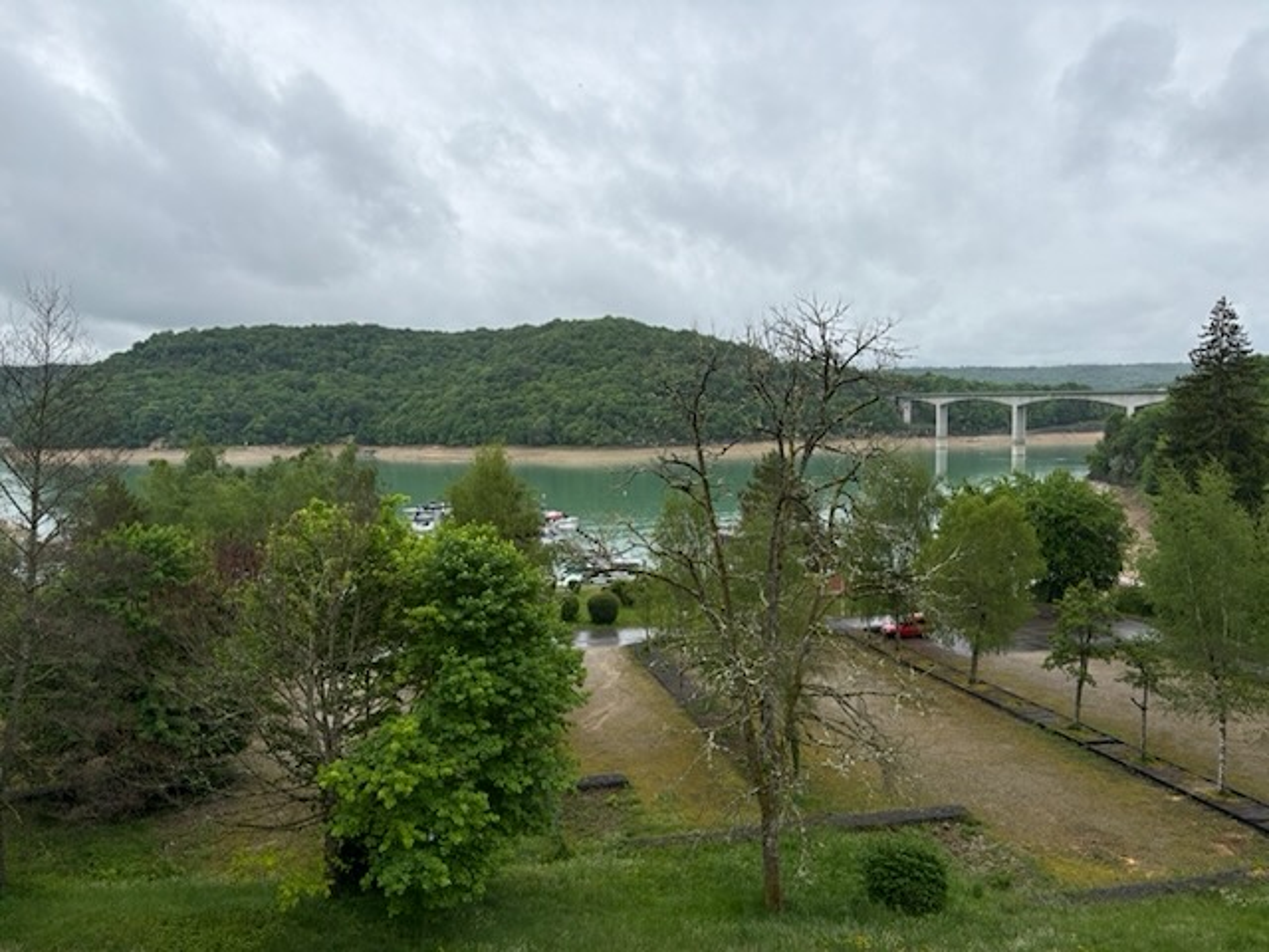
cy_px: 476
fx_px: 953
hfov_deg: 67.3
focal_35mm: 26
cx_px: 634
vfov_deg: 53.1
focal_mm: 5.96
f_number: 1.6
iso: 50
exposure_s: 1/2141
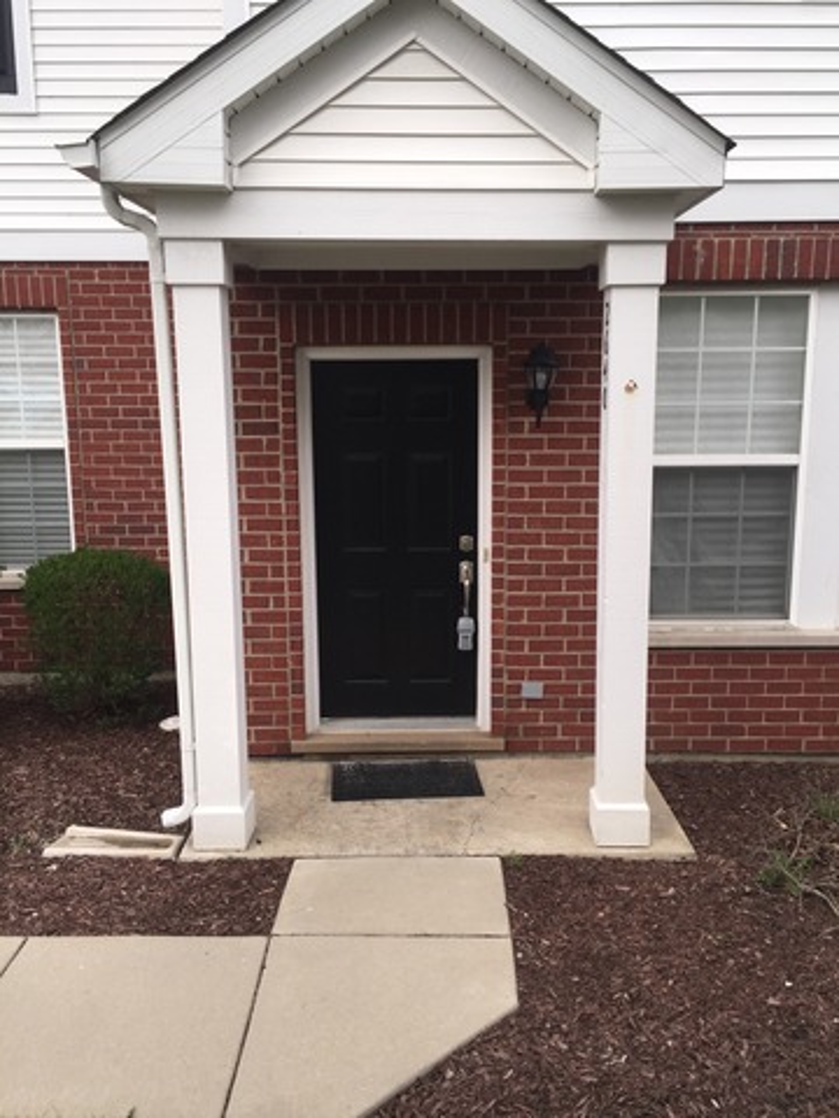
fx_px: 937
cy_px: 559
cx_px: 420
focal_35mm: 29
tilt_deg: -8.4
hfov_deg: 48.2
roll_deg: +0.7
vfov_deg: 61.7
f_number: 2.2
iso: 32
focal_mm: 4.15
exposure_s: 1/775
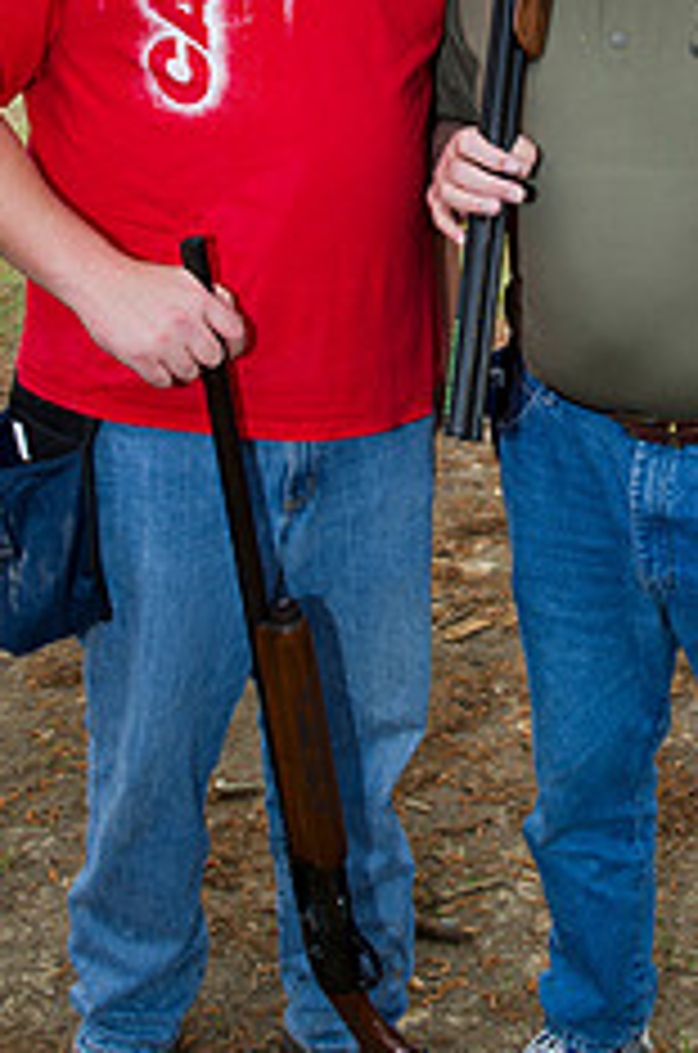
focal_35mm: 52
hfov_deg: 25.7
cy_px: 248
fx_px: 1519
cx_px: 498
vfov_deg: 37.2
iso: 400
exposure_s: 1/200
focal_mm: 27
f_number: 6.3
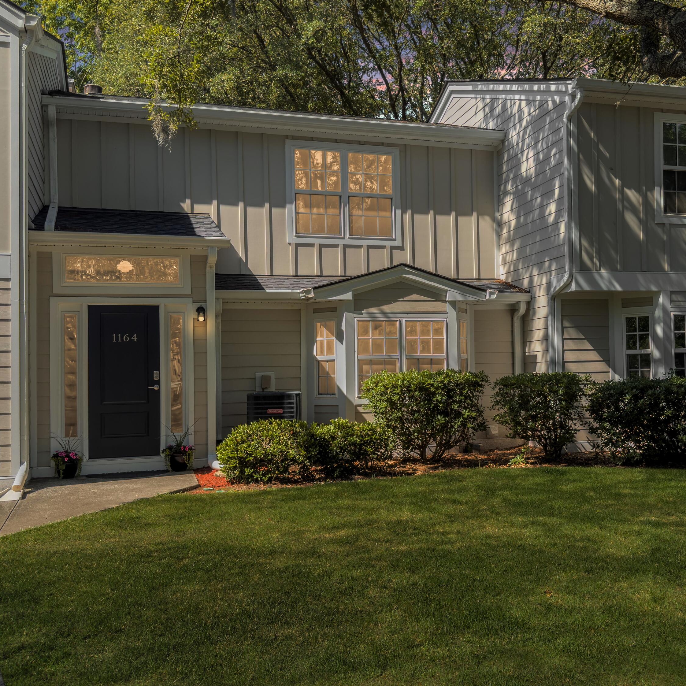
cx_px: 424
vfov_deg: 42.8
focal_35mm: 39
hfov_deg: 42.5
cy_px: 344
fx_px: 874
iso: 80
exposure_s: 1/1400
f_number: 1.8
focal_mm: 6.76
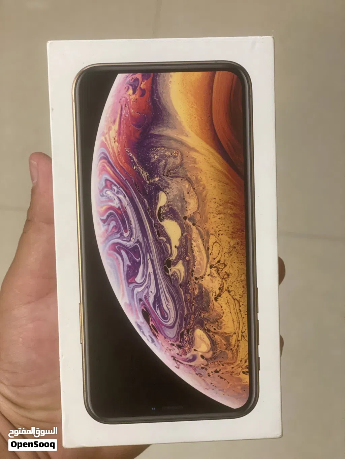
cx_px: 172
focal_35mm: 52
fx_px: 691
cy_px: 230
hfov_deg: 28.0
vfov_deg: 36.8
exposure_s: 1/100
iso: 200
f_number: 2
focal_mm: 6
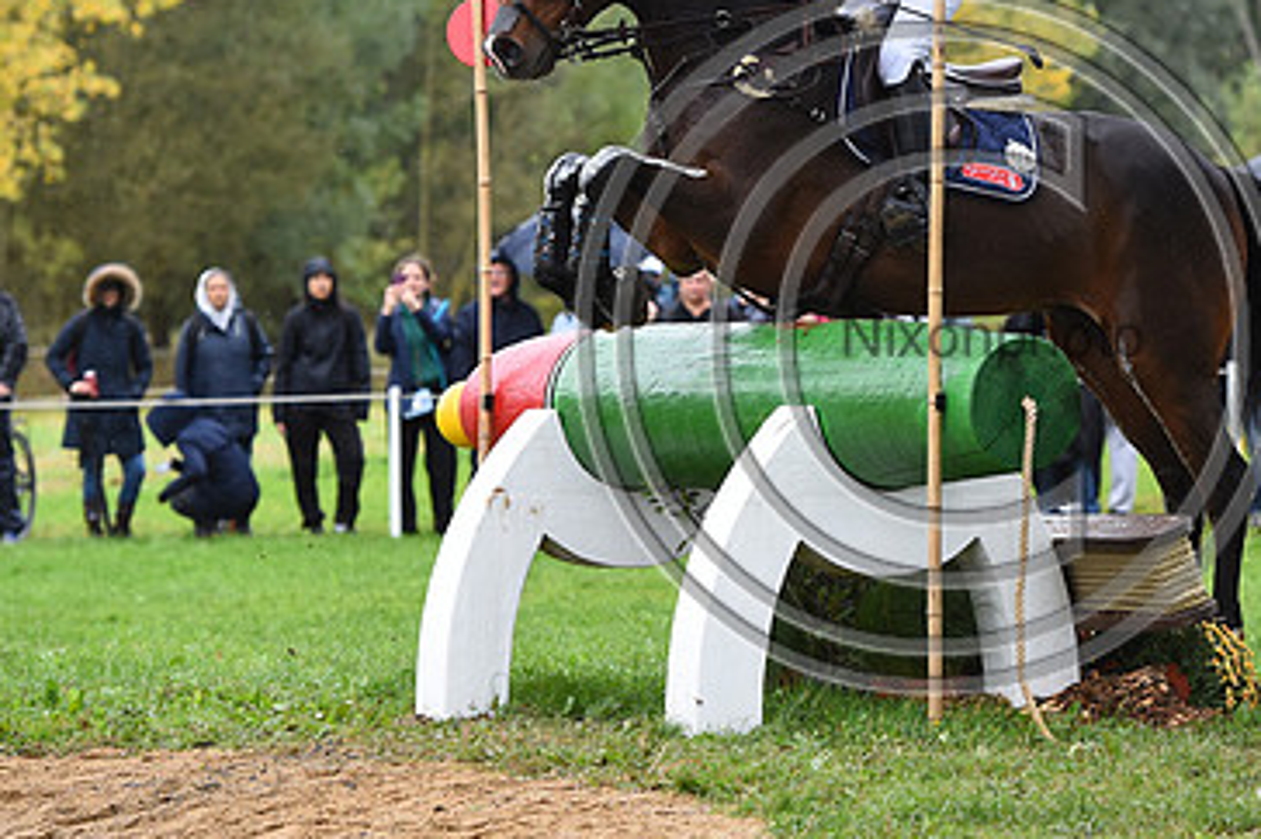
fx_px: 7524
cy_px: 291
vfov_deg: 6.4
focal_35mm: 215
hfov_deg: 9.6
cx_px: 894
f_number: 4.5
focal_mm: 135
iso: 1600
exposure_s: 1/1250
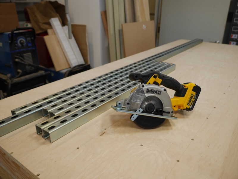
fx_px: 206
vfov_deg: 46.8
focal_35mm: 30
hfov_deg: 59.9
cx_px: 119
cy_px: 90
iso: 200
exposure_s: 1/160
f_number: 2.2
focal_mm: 15
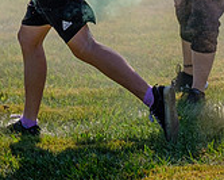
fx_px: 2919
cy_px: -99
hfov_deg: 4.4
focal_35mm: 440
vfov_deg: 3.5
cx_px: 169
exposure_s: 1/4000
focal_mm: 66
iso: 200
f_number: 2.8
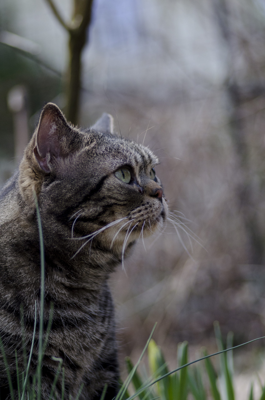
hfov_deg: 9.1
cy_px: 200
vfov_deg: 13.7
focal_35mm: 150
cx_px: 132
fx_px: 1663
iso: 1000
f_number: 3.2
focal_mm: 100
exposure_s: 1/3200
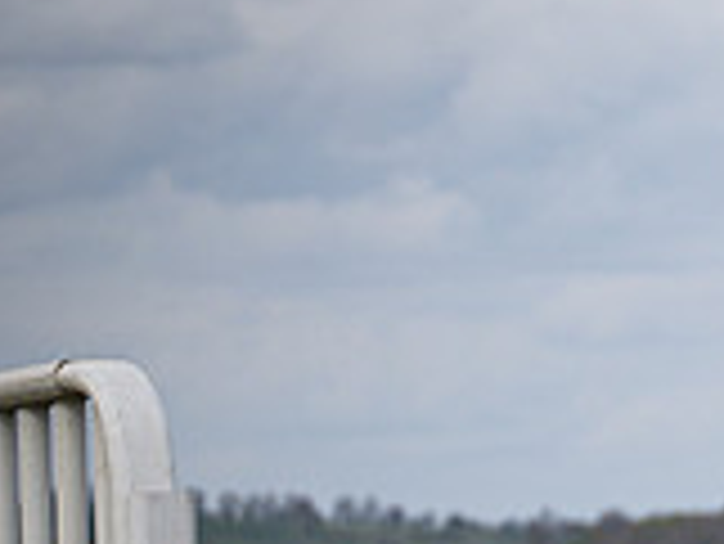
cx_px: 1396
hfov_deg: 4.6
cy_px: 652
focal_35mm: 424
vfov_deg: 3.5
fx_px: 8875
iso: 200
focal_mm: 70
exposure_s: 1/2000
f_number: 2.8
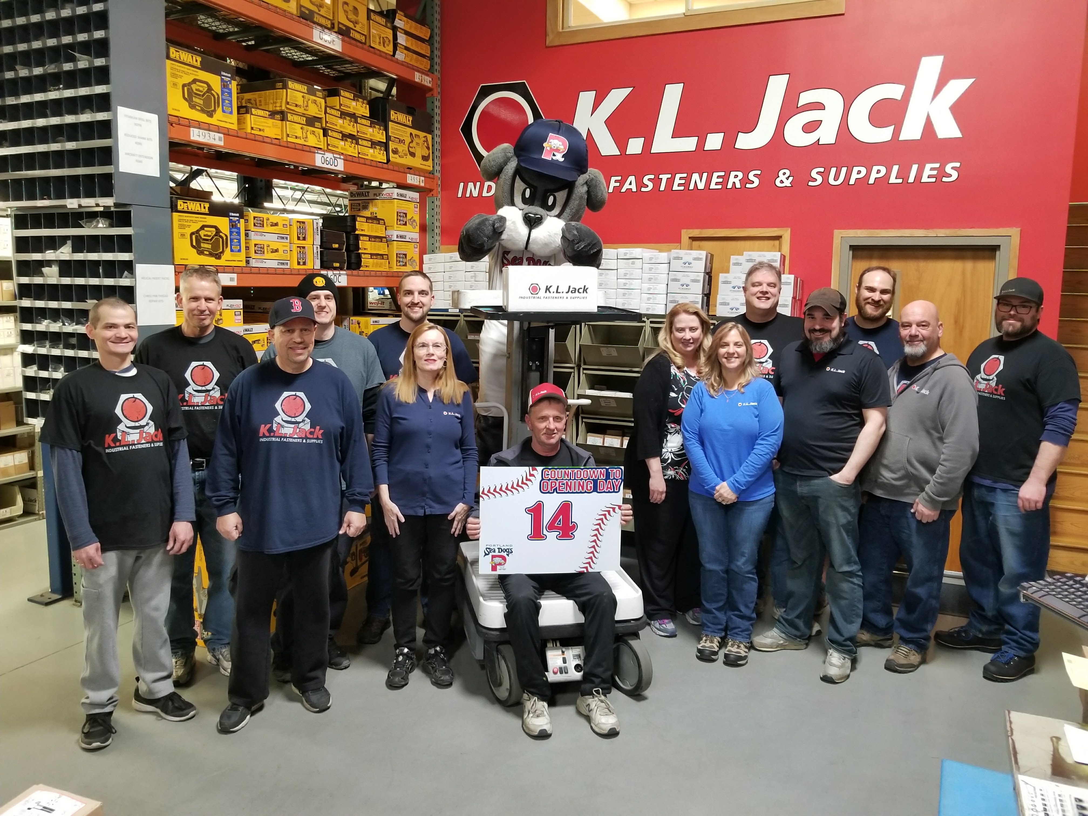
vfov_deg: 53.1
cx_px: 544
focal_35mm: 26
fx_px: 817
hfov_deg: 67.3
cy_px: 408
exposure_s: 1/26
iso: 200
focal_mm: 4.25
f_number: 1.7
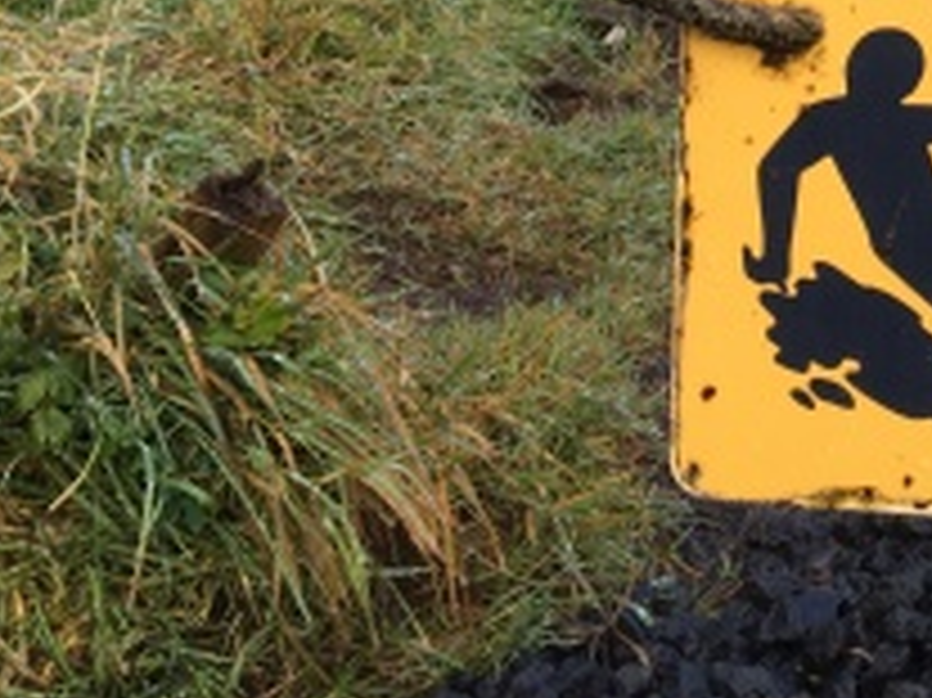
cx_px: 1132
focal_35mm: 77
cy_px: -104
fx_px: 2072
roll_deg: +1.9
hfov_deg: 23.1
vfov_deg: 18.3
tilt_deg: -18.8
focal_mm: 4.15
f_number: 2.2
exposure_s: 1/120
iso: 25
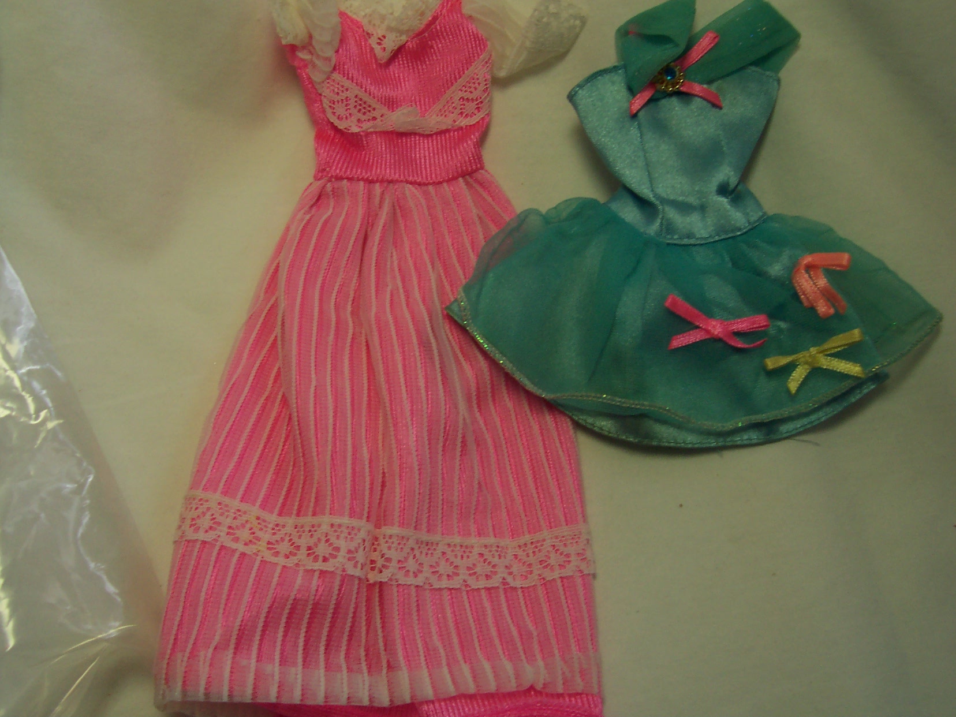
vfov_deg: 38.7
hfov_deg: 50.1
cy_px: 358
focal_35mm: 37
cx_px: 478
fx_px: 1022
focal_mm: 5.6
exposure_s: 1/125
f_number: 2.8
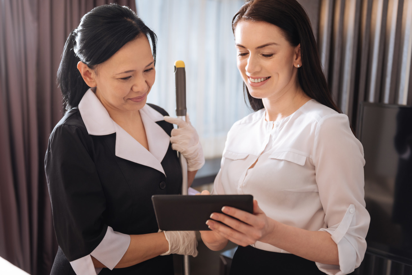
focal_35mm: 44
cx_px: 206
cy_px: 138
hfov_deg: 44.5
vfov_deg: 30.5
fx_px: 504
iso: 250
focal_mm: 44
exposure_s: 1/160
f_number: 2.8
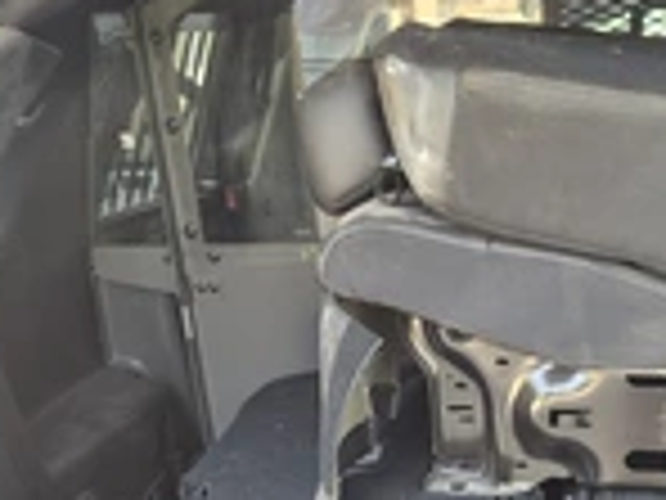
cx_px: 472
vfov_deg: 22.0
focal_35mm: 62
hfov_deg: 30.8
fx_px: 1193
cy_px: 586
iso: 125
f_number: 1.8
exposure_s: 1/180
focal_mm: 5.4
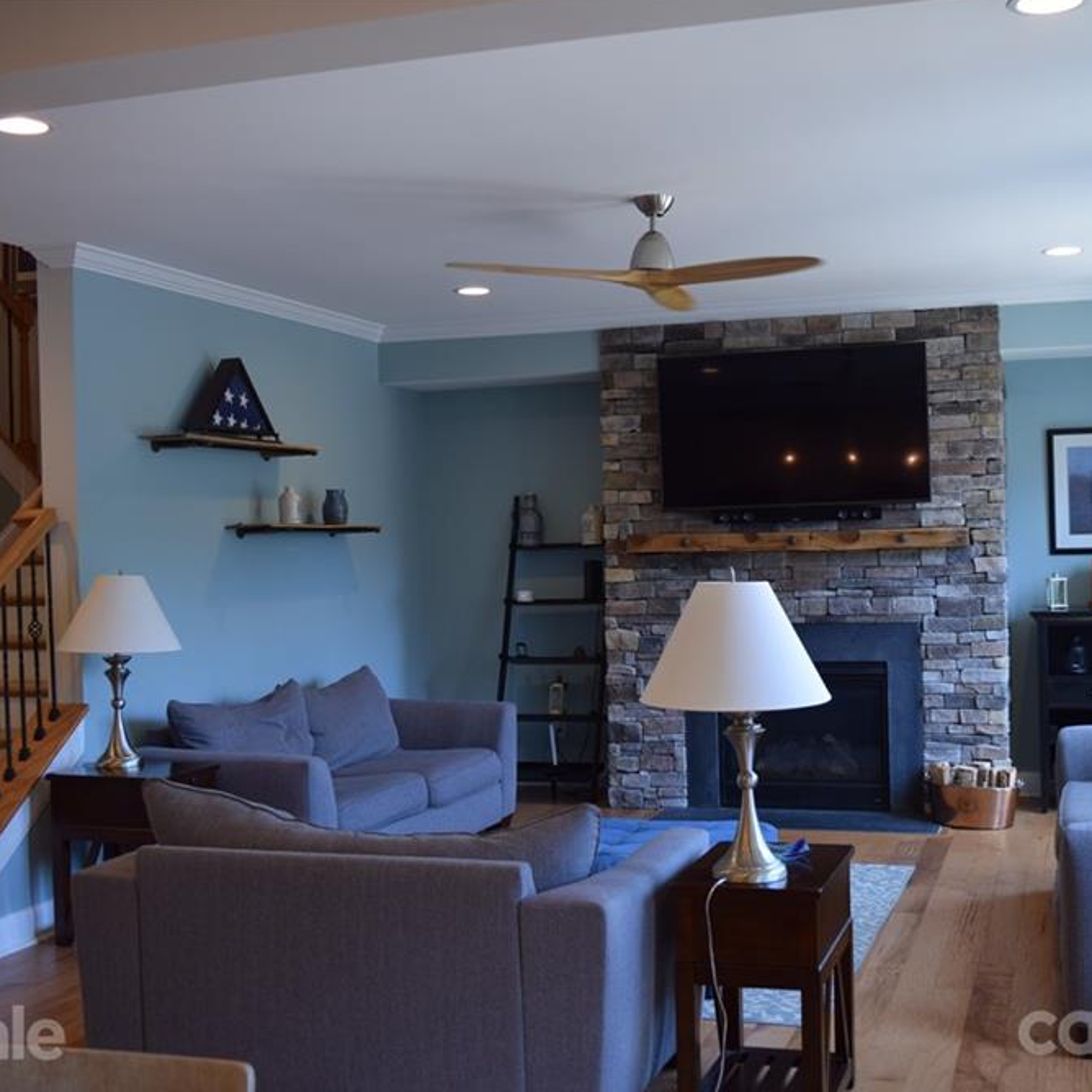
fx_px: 1535
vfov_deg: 39.2
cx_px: 639
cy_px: 551
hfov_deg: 39.1
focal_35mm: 43
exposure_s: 1/80
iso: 400
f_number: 4.5
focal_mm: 22
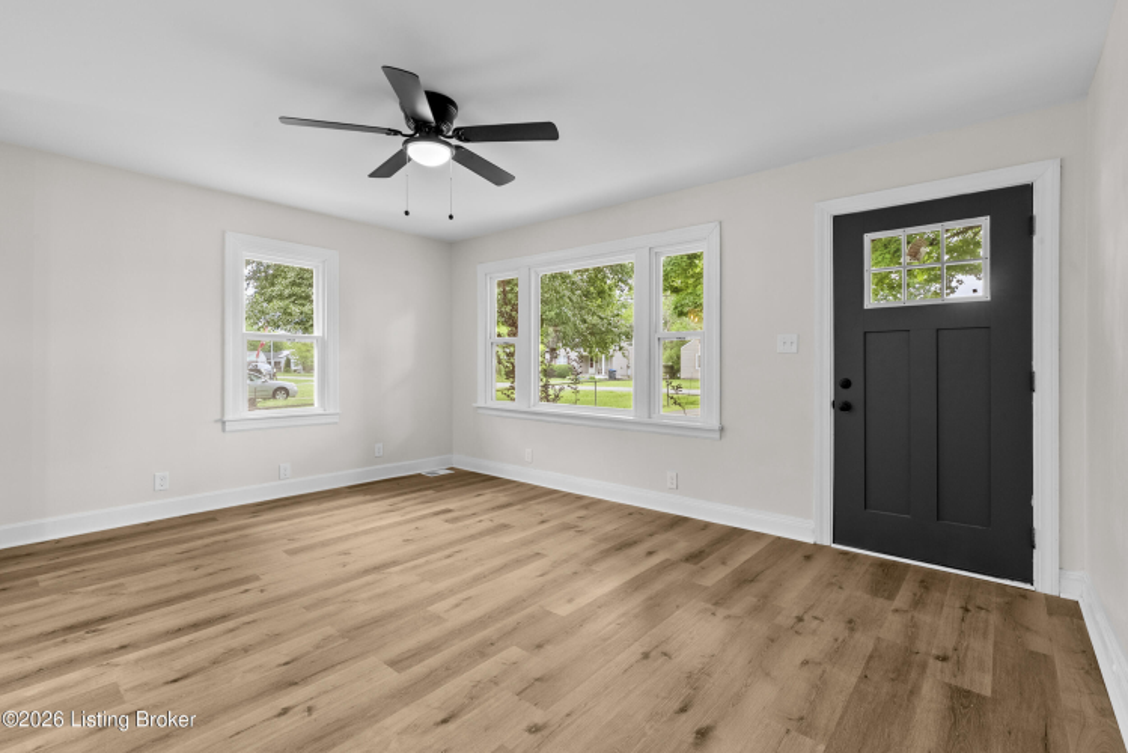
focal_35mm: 16
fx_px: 502
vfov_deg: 73.8
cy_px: 376
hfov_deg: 96.7
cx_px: 564
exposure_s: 1/1.67
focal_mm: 16
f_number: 11
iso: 400
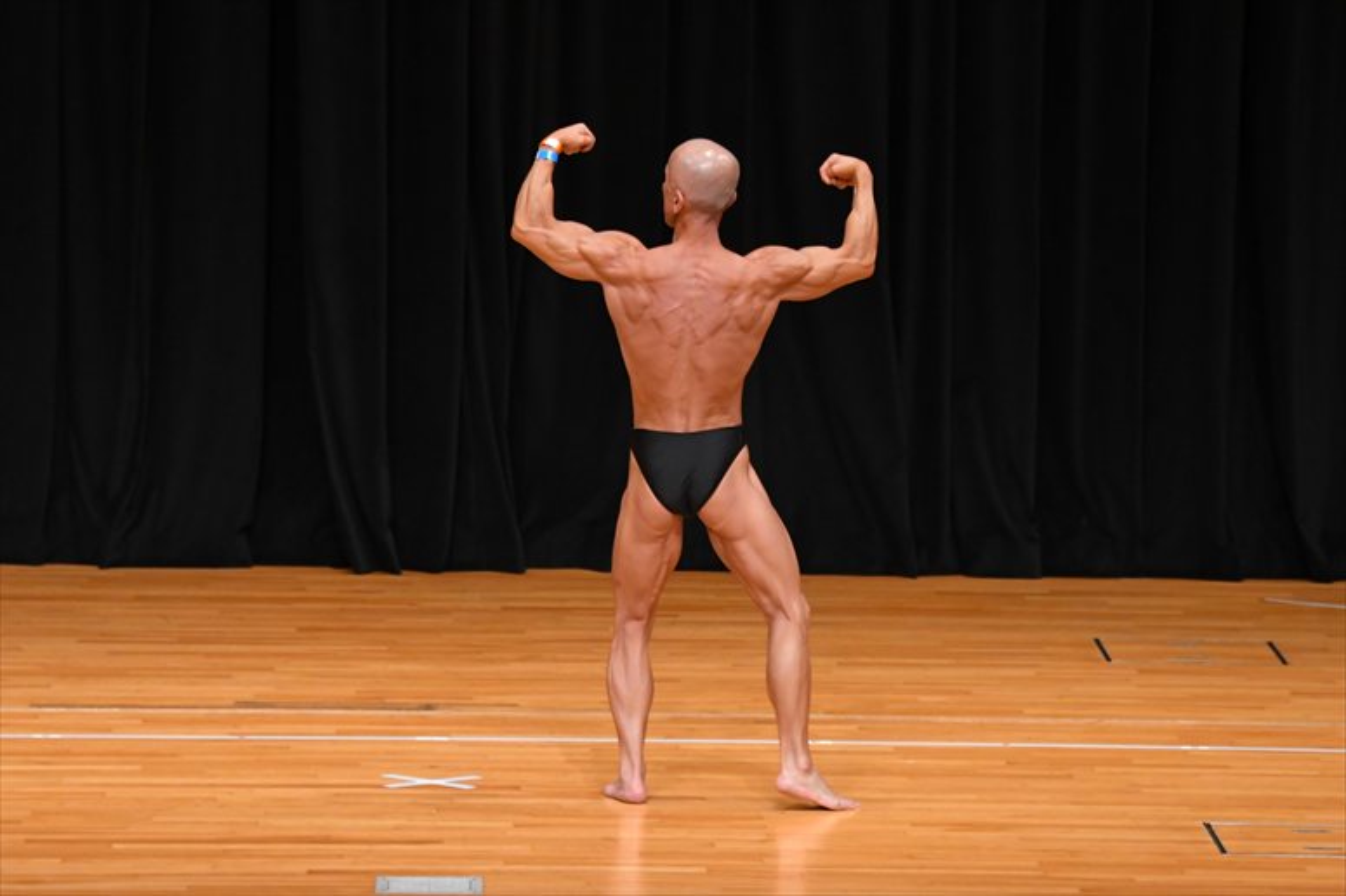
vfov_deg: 5.7
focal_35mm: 240
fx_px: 8969
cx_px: 673
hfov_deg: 8.6
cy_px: 448
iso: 3200
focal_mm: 160
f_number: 5.6
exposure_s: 1/400
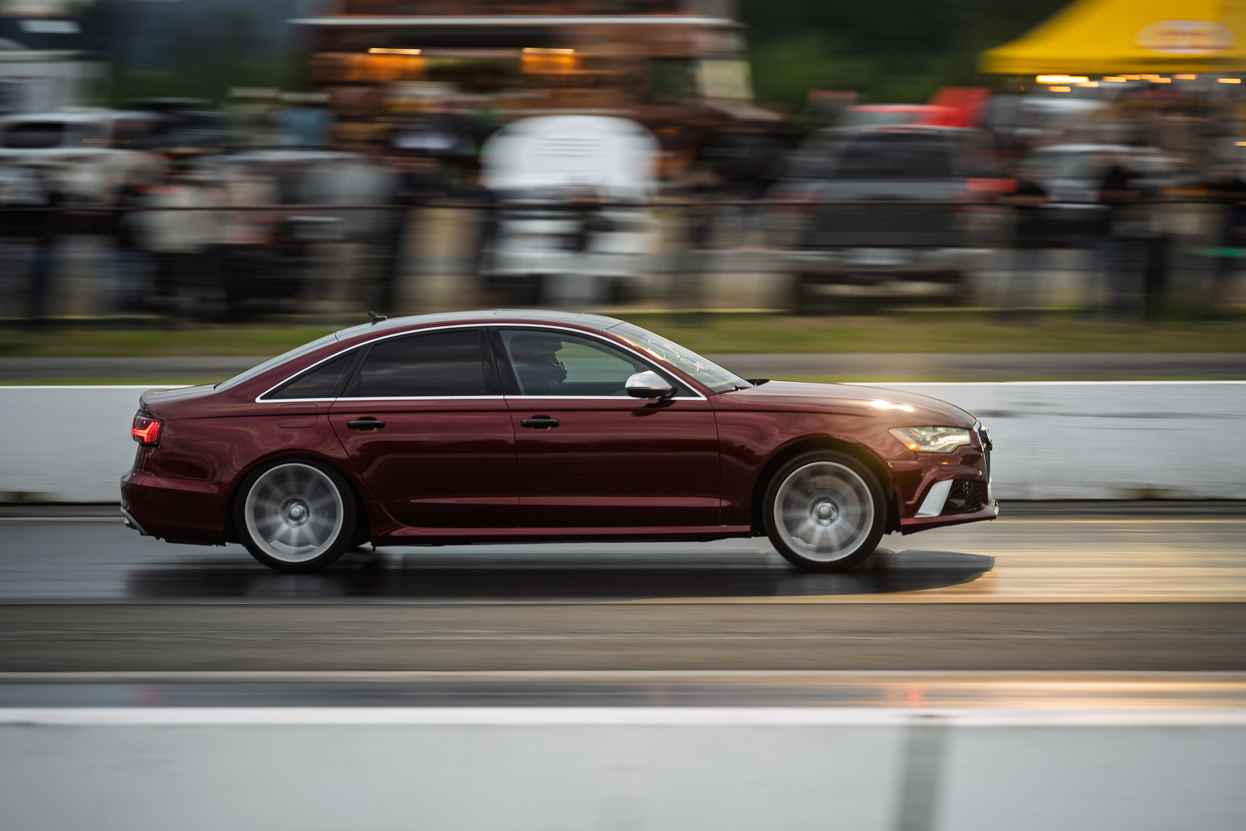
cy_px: 407
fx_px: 4877
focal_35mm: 141
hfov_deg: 14.6
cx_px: 624
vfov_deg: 9.7
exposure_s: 1/160
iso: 360
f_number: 2.8
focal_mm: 135
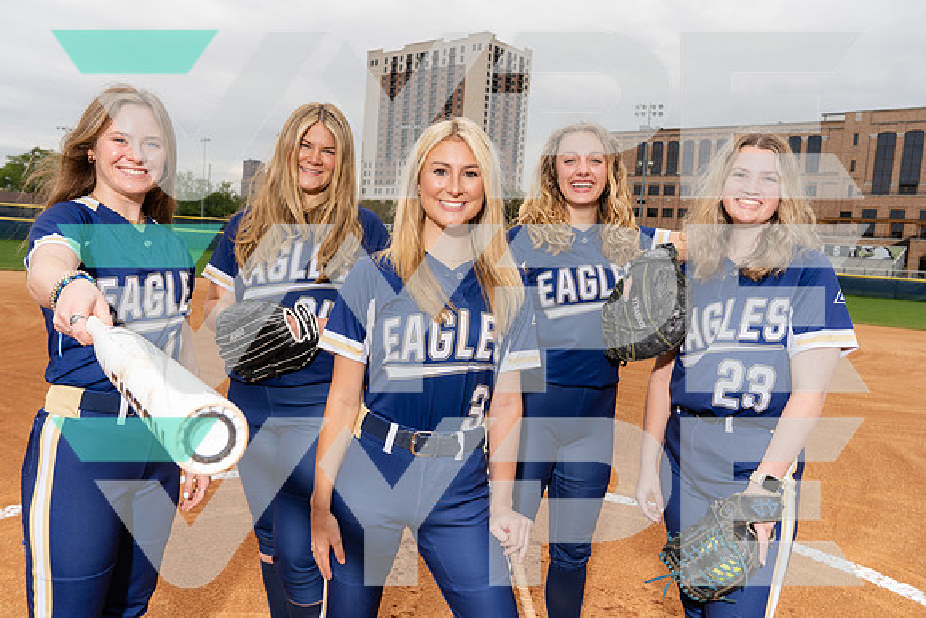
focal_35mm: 29
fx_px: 746
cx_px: 463
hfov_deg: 63.6
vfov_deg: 45.0
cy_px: 309
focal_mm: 29
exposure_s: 1/250
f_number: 8
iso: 160
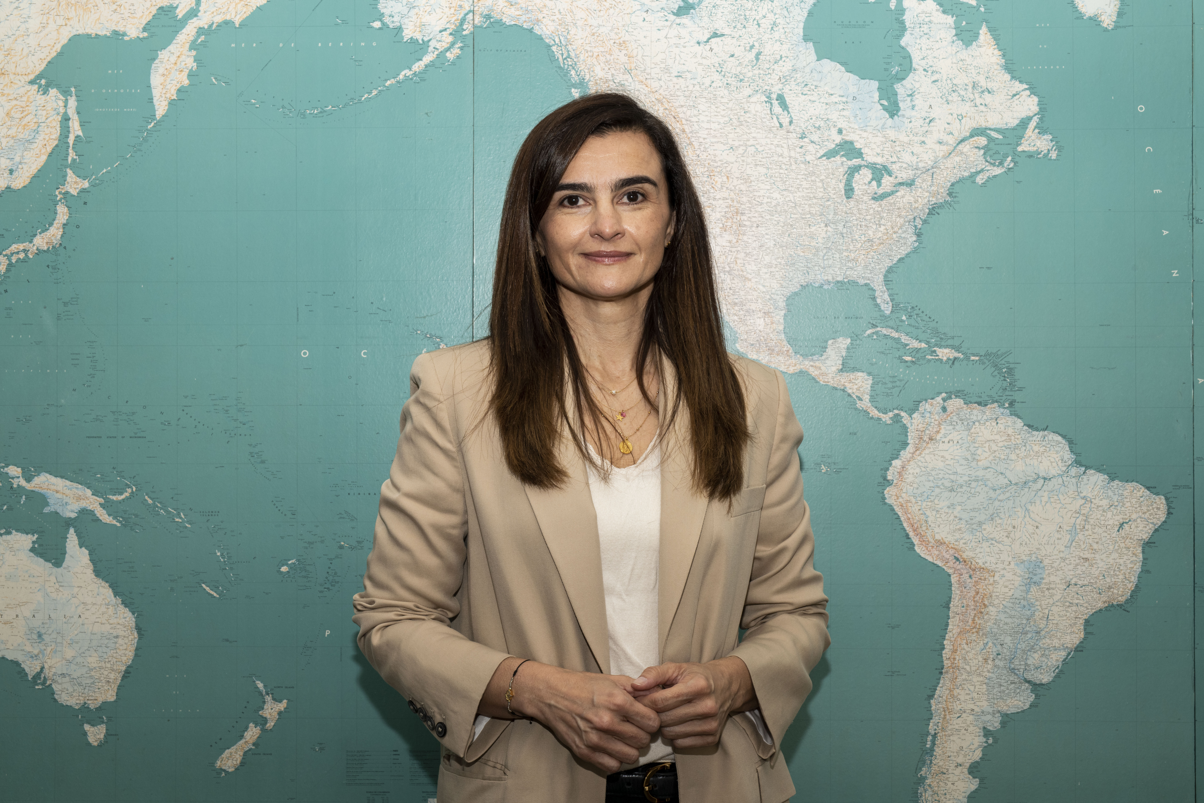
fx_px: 1672
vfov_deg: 27.0
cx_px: 602
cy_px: 402
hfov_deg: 39.6
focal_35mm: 50
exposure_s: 1/60
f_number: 14
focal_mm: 50
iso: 400
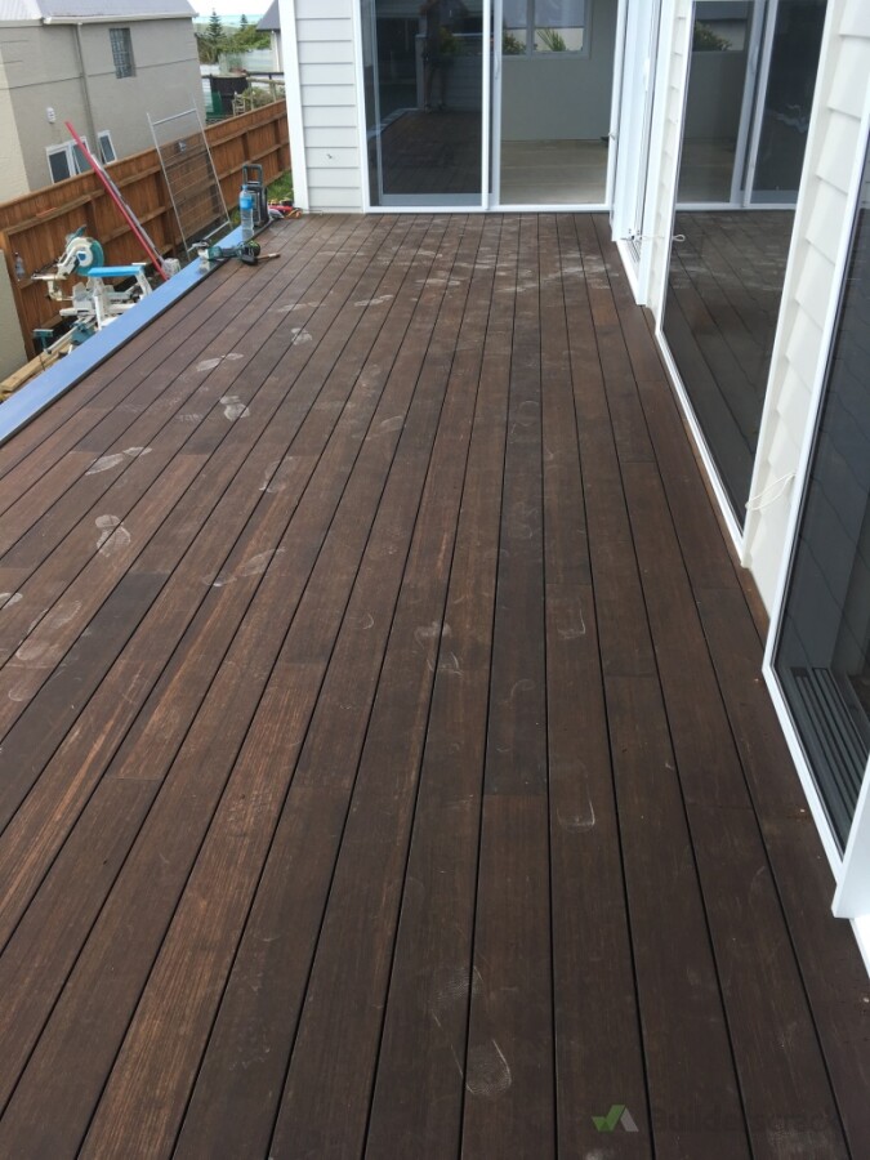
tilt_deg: -30.2
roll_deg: +0.9
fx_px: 972
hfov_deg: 48.2
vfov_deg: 61.7
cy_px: 580
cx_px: 435
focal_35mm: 29
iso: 25
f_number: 2.2
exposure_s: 1/279
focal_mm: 4.15
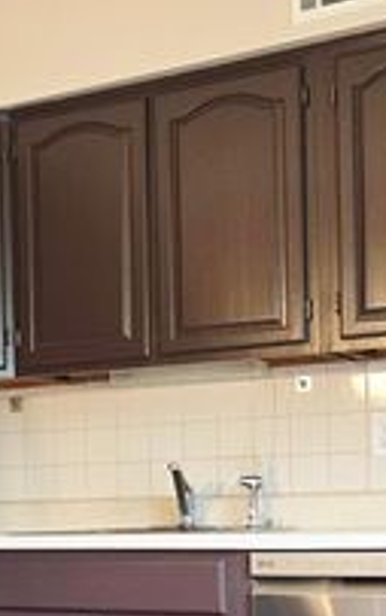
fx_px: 1346
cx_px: 49
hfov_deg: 16.1
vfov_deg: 25.2
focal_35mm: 80
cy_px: 526
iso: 640
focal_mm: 5.4
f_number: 1.8
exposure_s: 1/120
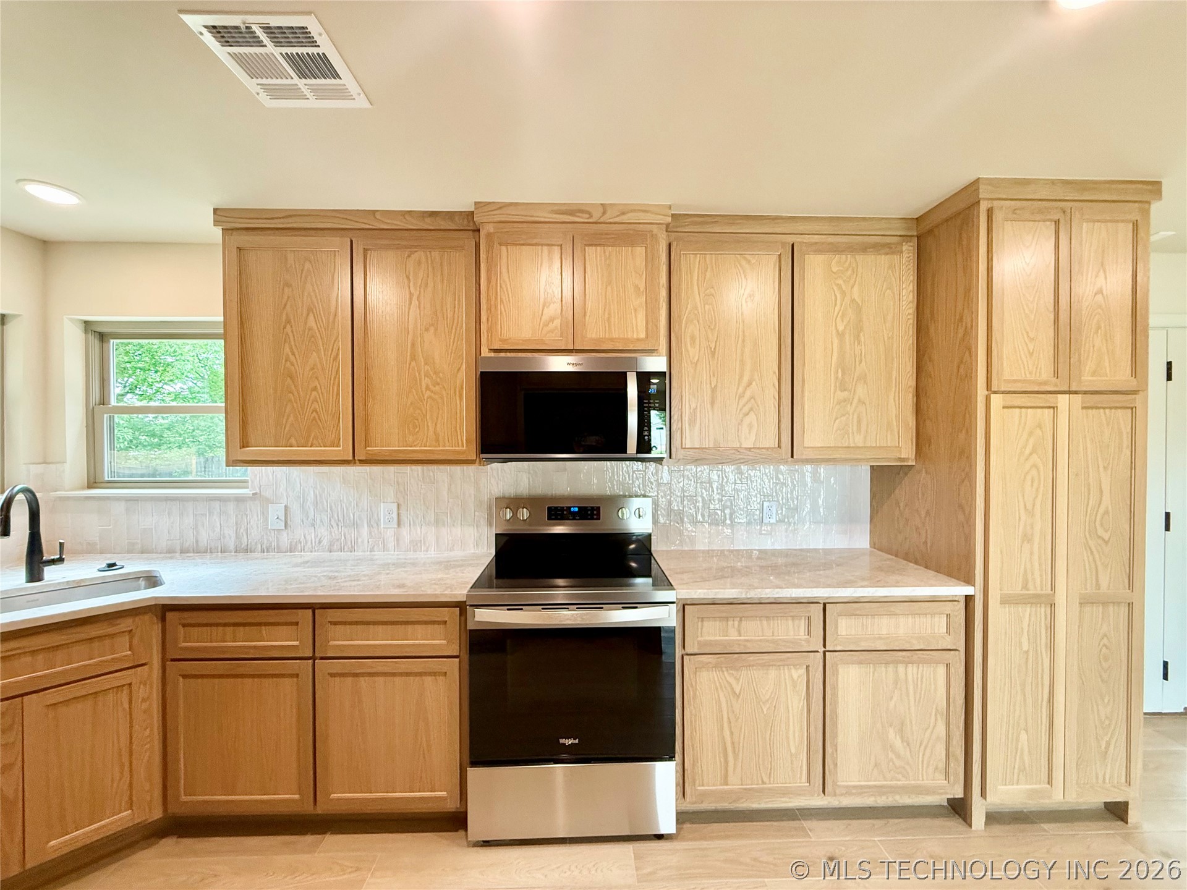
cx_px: 594
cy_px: 445
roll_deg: -0.5
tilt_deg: +0.2
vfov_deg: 85.7
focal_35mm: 14
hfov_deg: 102.1
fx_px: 480
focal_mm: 2.22
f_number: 2.2
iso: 320
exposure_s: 1/120
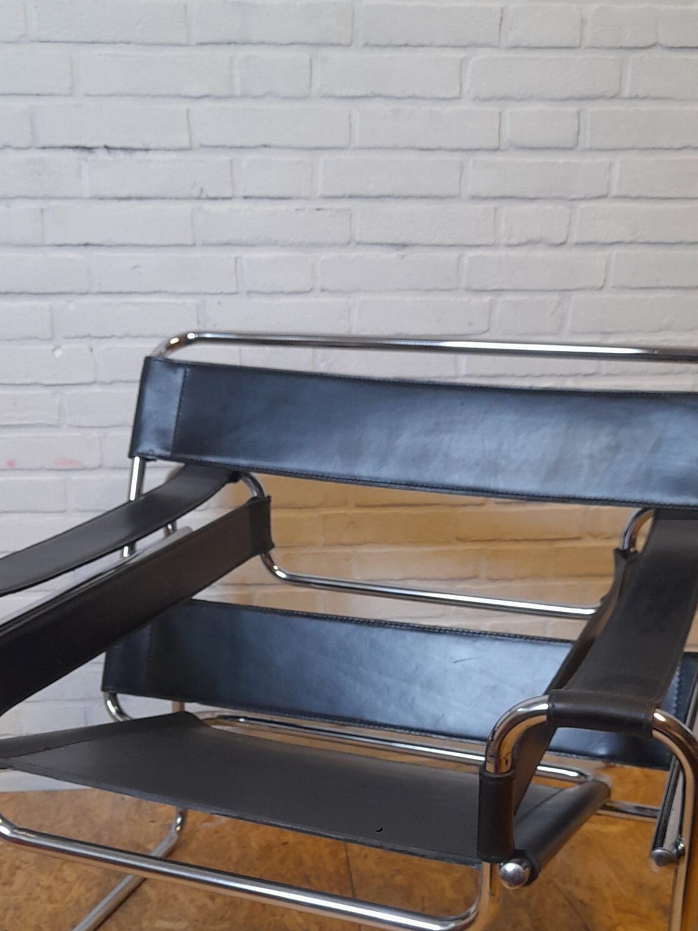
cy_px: 679
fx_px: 1156
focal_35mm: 43
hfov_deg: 33.6
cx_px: 330
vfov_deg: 42.7
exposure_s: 1/50
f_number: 2
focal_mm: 4.6
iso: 125
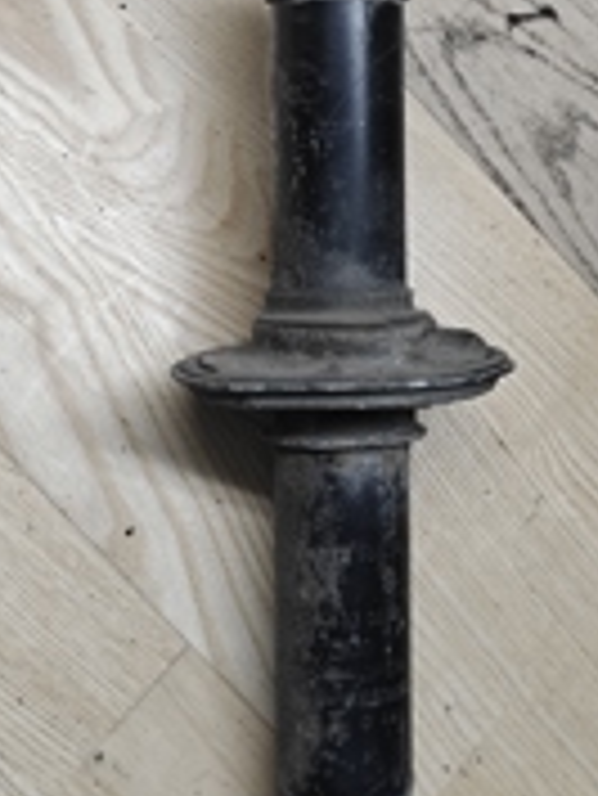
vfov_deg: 29.1
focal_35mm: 65
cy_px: 144
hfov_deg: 22.6
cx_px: 306
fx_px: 1495
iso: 640
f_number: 1.8
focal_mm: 5.59
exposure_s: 1/100
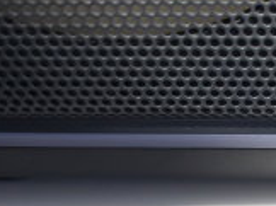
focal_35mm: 136
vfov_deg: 10.7
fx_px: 1081
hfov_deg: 13.1
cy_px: 258
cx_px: 499
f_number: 4
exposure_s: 1/40
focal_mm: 25
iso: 500
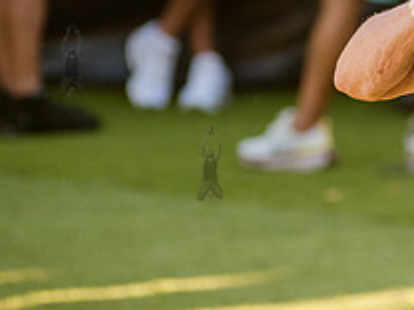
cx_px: 557
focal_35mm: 662
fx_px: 7917
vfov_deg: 2.2
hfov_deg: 3.0
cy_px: 69
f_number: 4
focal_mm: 170
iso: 1000
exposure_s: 1/640
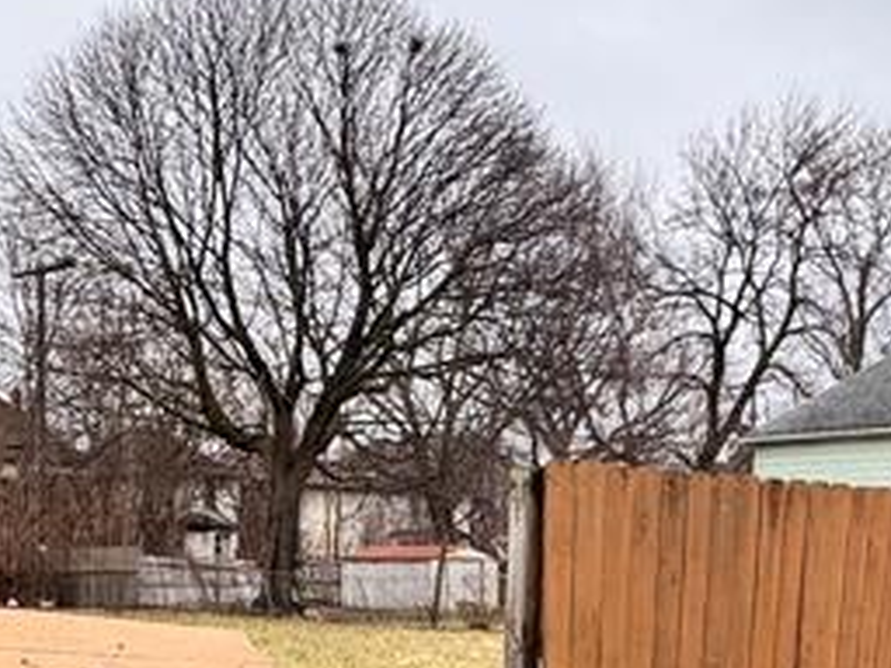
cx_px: 188
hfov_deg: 33.4
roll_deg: -1.5
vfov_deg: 25.1
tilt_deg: -1.9
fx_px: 1441
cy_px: 630
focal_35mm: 56
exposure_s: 1/139
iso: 40
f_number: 2.2
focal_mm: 2.22
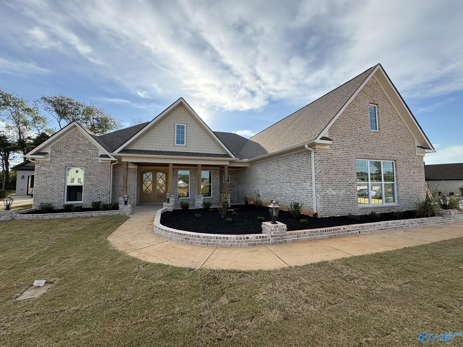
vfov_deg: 85.7
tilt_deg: +4.2
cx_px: 232
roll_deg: +0.8
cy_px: 174
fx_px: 187
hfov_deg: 102.1
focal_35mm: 14
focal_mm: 2.22
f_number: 2.2
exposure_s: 1/1160
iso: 64
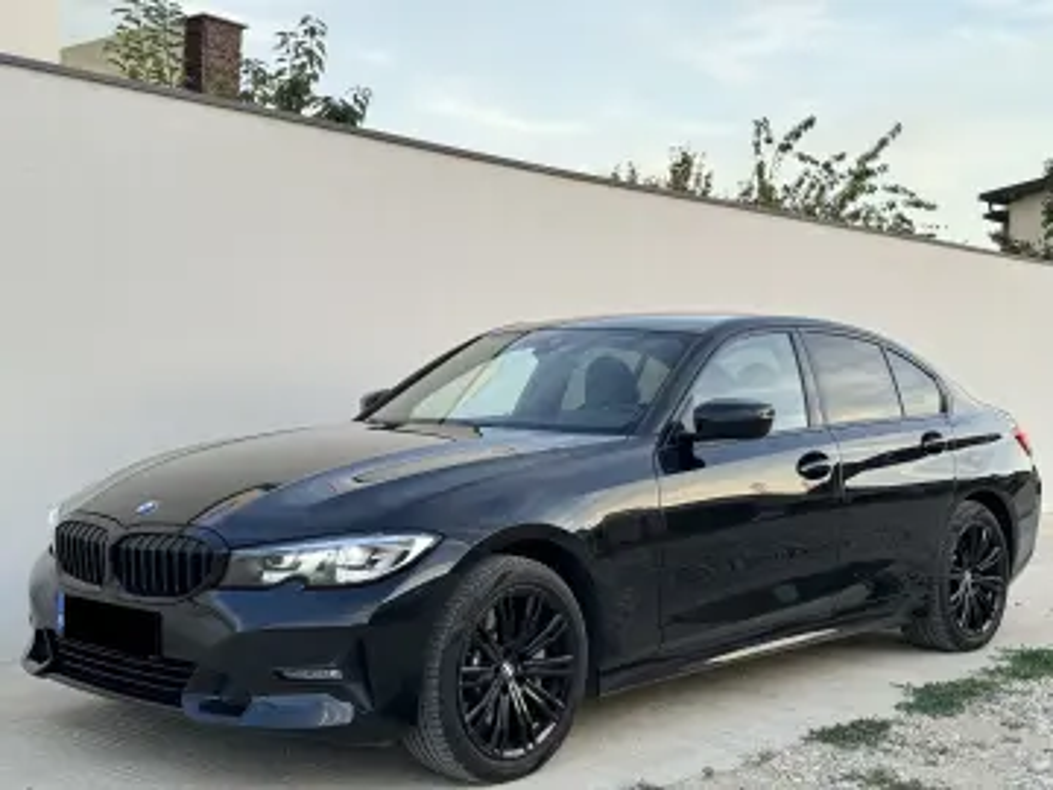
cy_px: 395
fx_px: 1460
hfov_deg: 39.7
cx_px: 526
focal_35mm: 48
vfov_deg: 30.3
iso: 80
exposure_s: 1/121
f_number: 1.78
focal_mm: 6.76
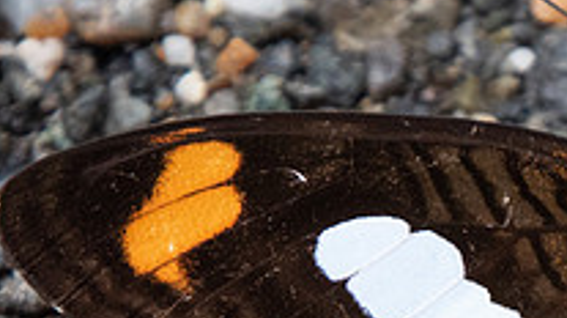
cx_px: 798
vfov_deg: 0.5
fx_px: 39911
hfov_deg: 0.8
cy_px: 374
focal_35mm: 2657
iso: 800
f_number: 7.1
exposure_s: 1/1250
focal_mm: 400
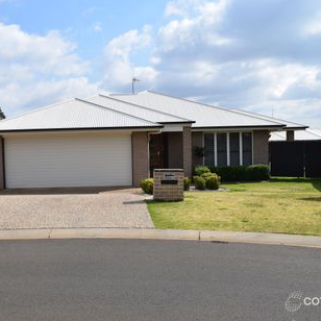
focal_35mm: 35
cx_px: 124
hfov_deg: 46.9
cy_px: 159
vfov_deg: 47.2
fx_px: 367
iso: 200
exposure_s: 1/400
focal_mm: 18
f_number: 10
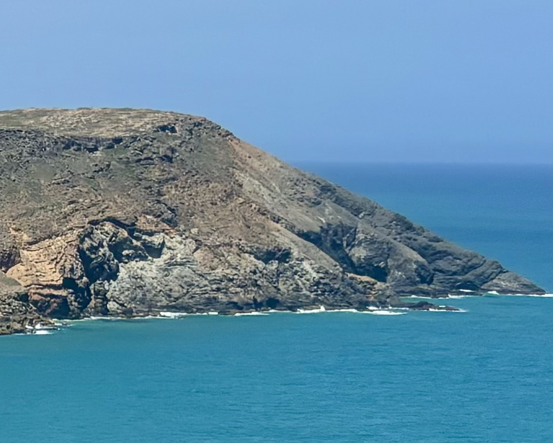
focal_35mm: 151
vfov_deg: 10.0
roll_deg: -0.1
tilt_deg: -10.6
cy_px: 557
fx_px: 2471
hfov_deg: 10.1
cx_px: -1001
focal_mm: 5.96
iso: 50
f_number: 1.6
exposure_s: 1/5076
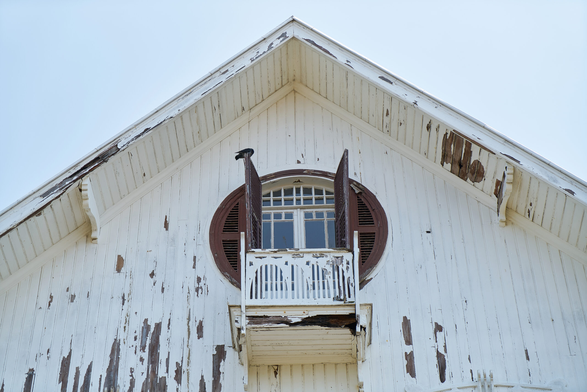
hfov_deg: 28.8
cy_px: 196
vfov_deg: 19.5
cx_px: 294
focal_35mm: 70
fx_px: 1142
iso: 100
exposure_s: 1/800
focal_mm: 70
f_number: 4
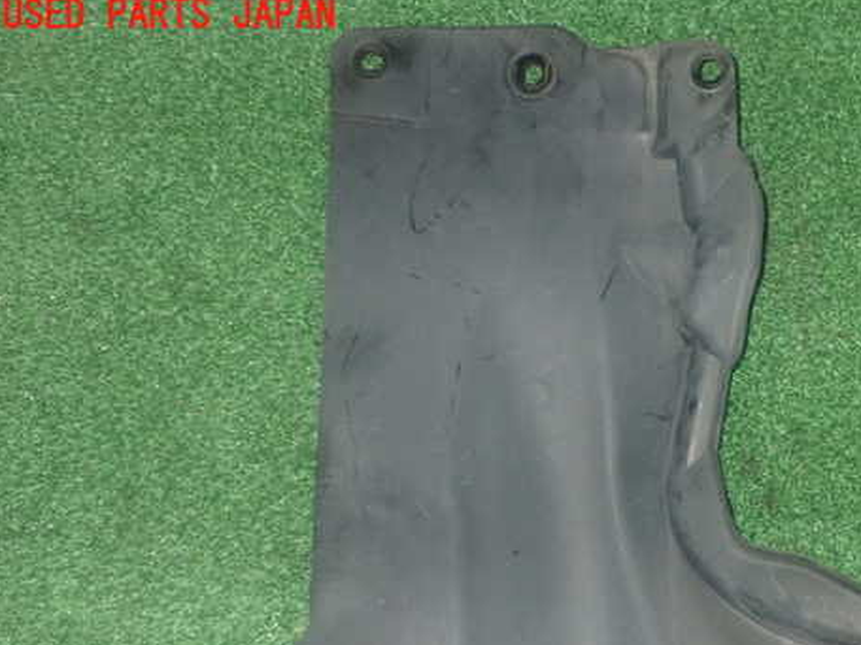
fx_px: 1343
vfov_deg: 26.9
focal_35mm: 54
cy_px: 417
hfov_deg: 35.3
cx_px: 559
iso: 1000
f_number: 8
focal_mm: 7.31
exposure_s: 1/40
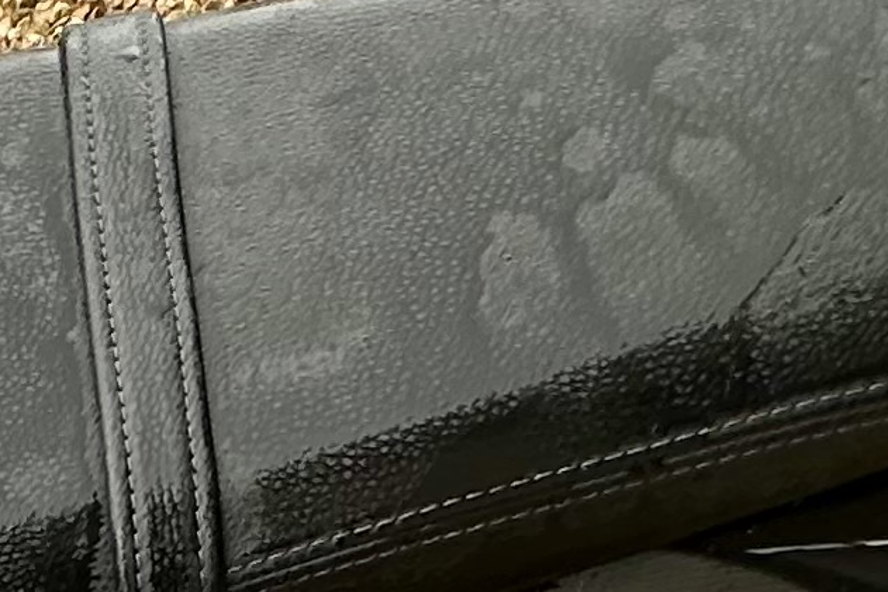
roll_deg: +32.7
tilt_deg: -43.4
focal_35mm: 93
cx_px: -836
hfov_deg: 16.9
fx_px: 2294
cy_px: 1436
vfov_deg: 11.9
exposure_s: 1/248
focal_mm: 2.22
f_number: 2.2
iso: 40
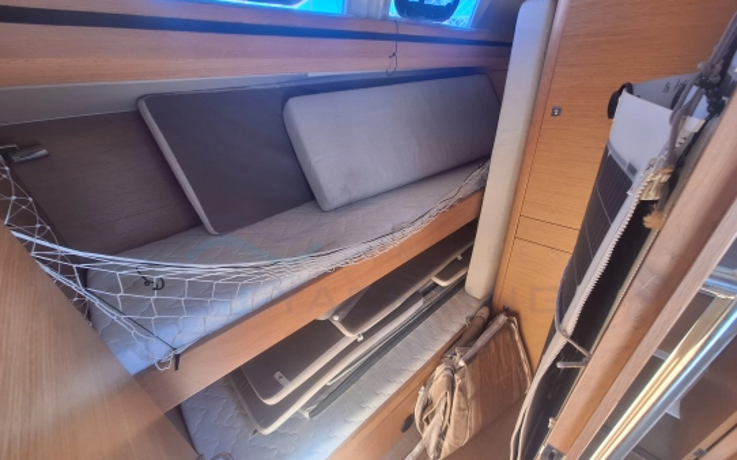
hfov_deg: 105.3
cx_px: 373
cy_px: 263
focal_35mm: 14
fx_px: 281
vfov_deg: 78.1
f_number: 2.2
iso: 64
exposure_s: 1/100
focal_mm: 1.74
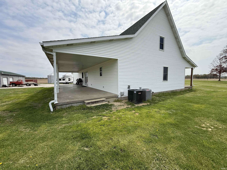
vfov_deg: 85.7
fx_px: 92
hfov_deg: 102.1
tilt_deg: -3.8
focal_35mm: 14
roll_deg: +0.9
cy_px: 85
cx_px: 114
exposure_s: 1/2410
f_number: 2.2
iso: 50
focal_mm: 2.22
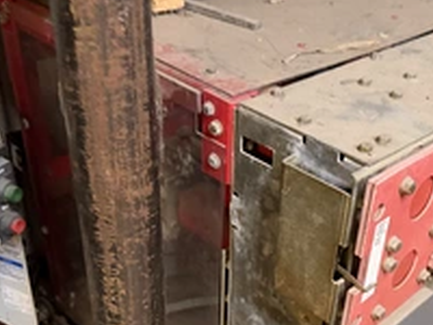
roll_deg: -5.8
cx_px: 299
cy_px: 256
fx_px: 600
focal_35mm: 48
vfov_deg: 29.6
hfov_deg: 39.1
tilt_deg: -41.2
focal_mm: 6.76
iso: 800
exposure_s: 1/30
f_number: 1.78
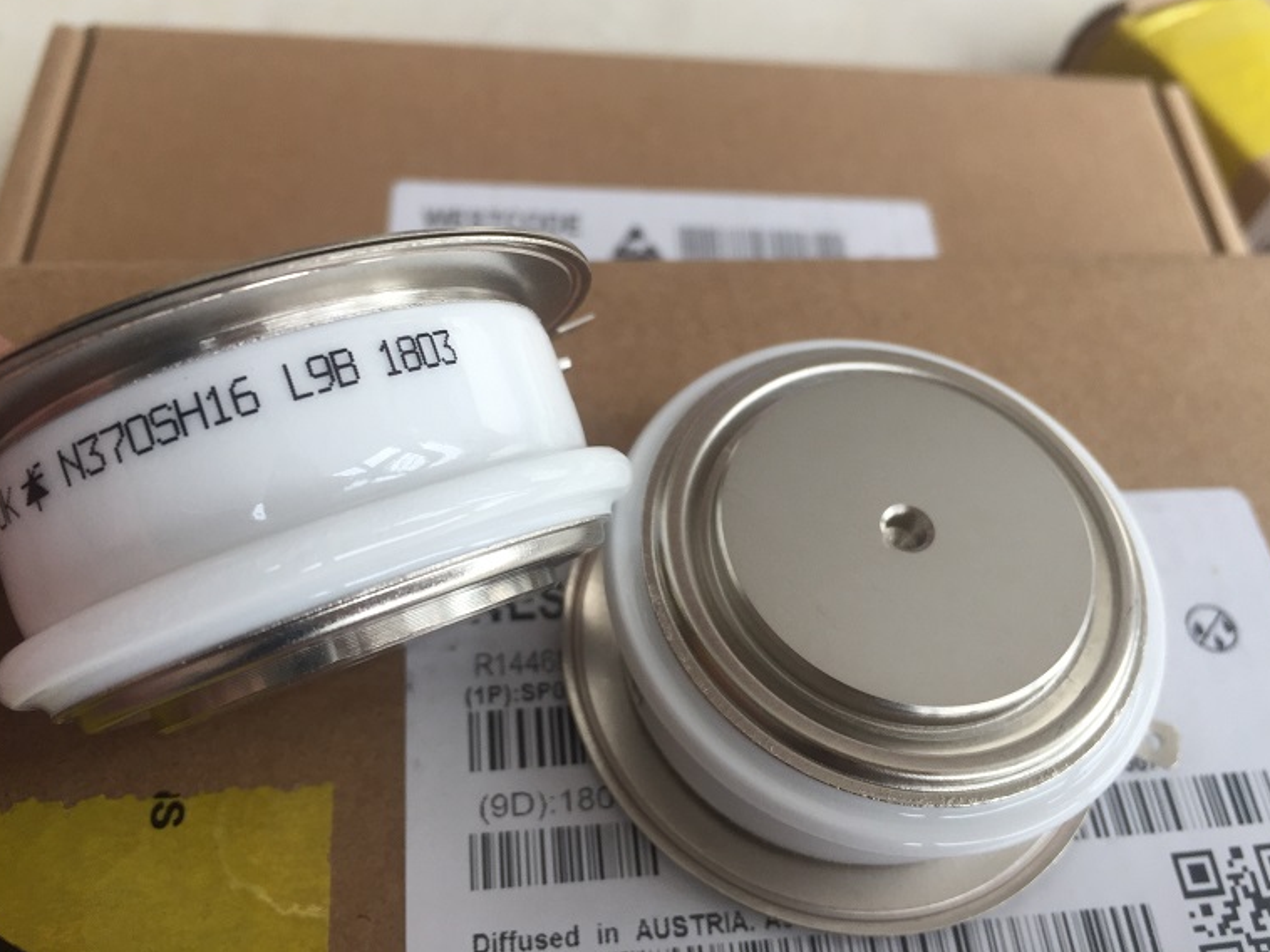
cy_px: 468
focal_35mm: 30
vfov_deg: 46.8
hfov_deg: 60.0
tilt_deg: -58.5
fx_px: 1100
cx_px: 635
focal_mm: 4.15
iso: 40
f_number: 2.2
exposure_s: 1/100
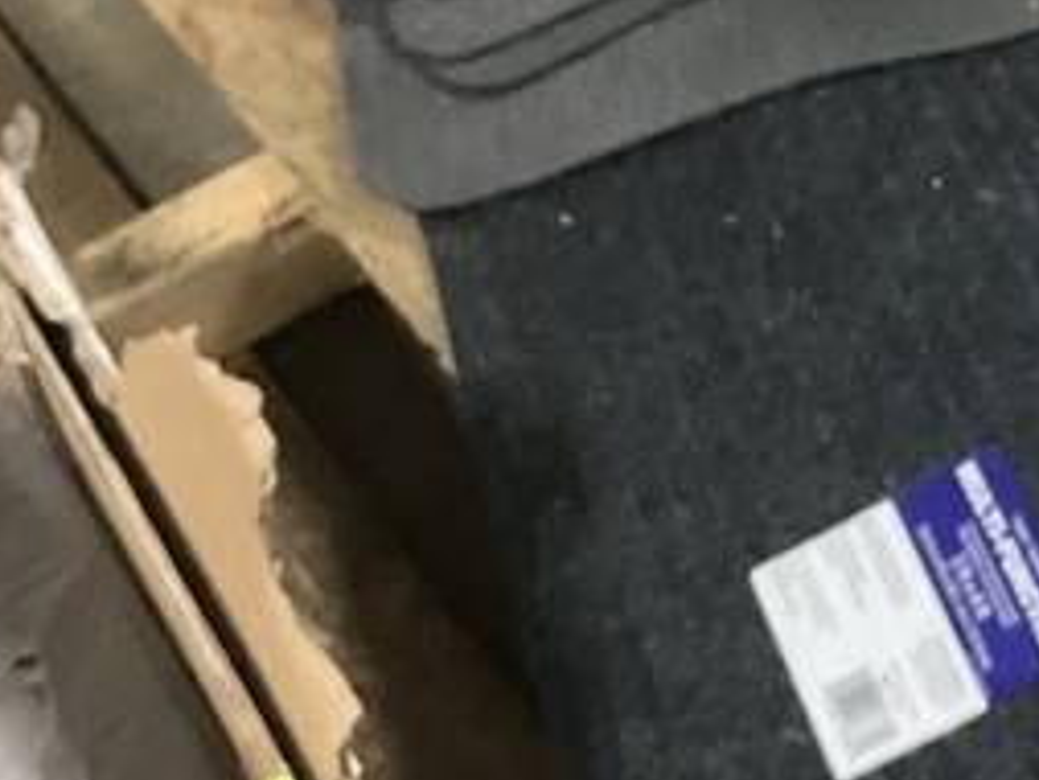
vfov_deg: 16.7
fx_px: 2583
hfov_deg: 21.5
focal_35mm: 86
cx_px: 1175
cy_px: -68
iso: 500
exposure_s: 1/24
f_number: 1.8
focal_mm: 3
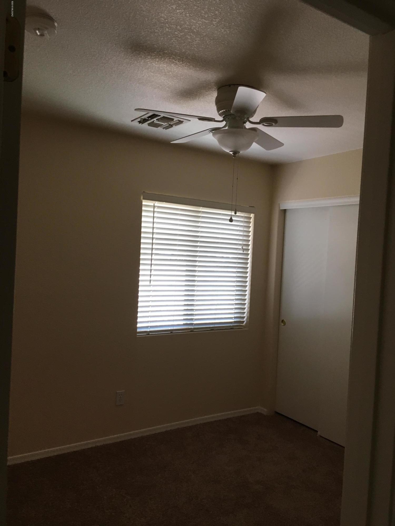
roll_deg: -2.5
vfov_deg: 61.7
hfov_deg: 48.2
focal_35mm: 29
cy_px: 263
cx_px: 198
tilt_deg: -1.6
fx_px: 441
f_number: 2.2
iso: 40
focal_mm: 4.15
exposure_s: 1/30
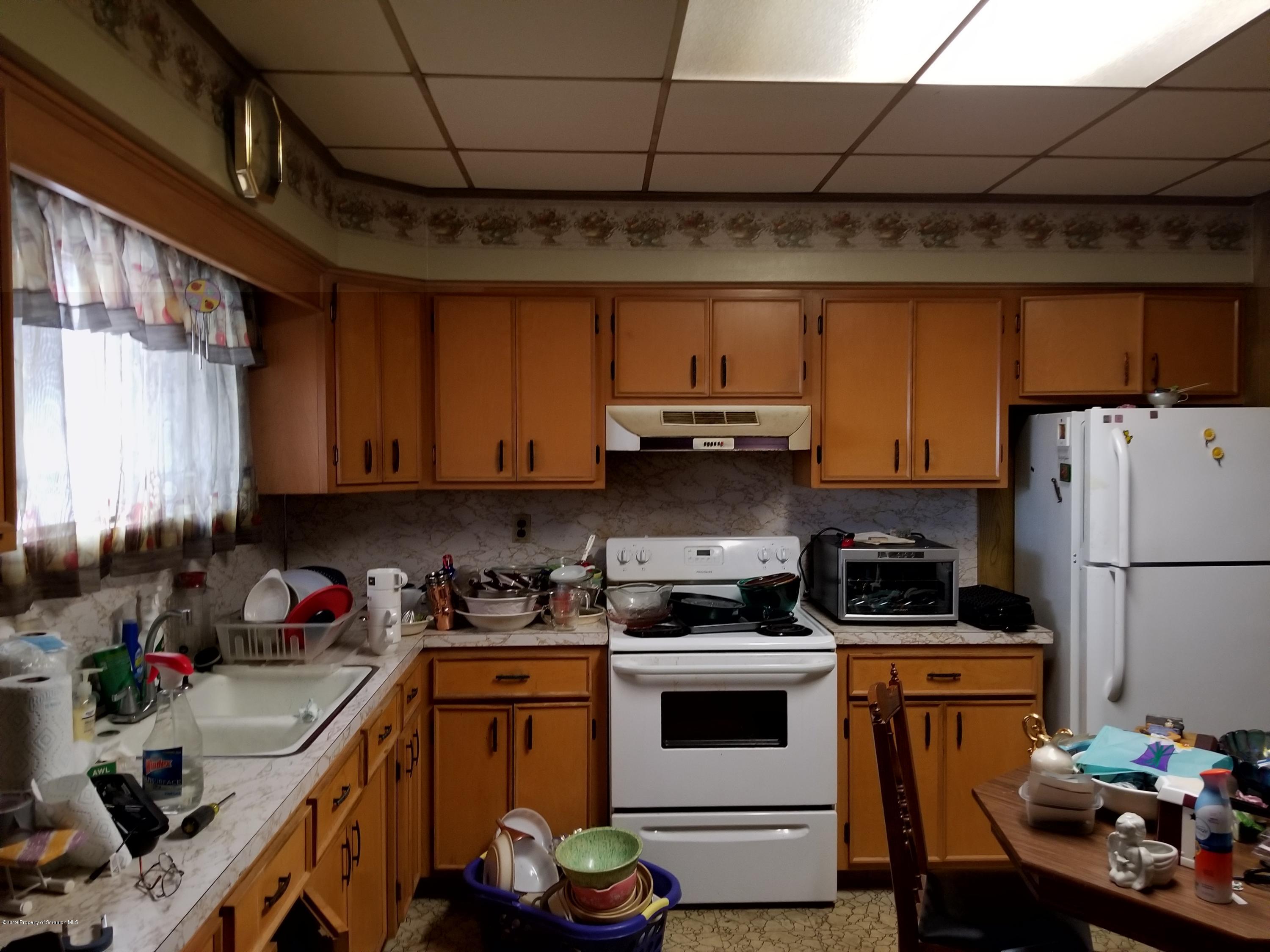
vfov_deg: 53.1
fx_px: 954
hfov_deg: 67.3
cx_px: 635
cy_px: 476
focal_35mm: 26
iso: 250
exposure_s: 1/11
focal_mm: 4.25
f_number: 1.7
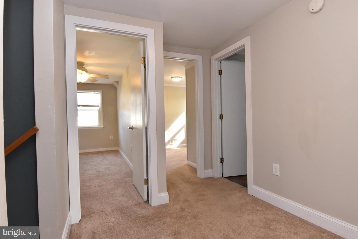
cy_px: 120
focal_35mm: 18
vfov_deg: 67.5
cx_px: 179
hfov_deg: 90.0
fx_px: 179
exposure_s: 1/40
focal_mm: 12
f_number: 7.1
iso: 800
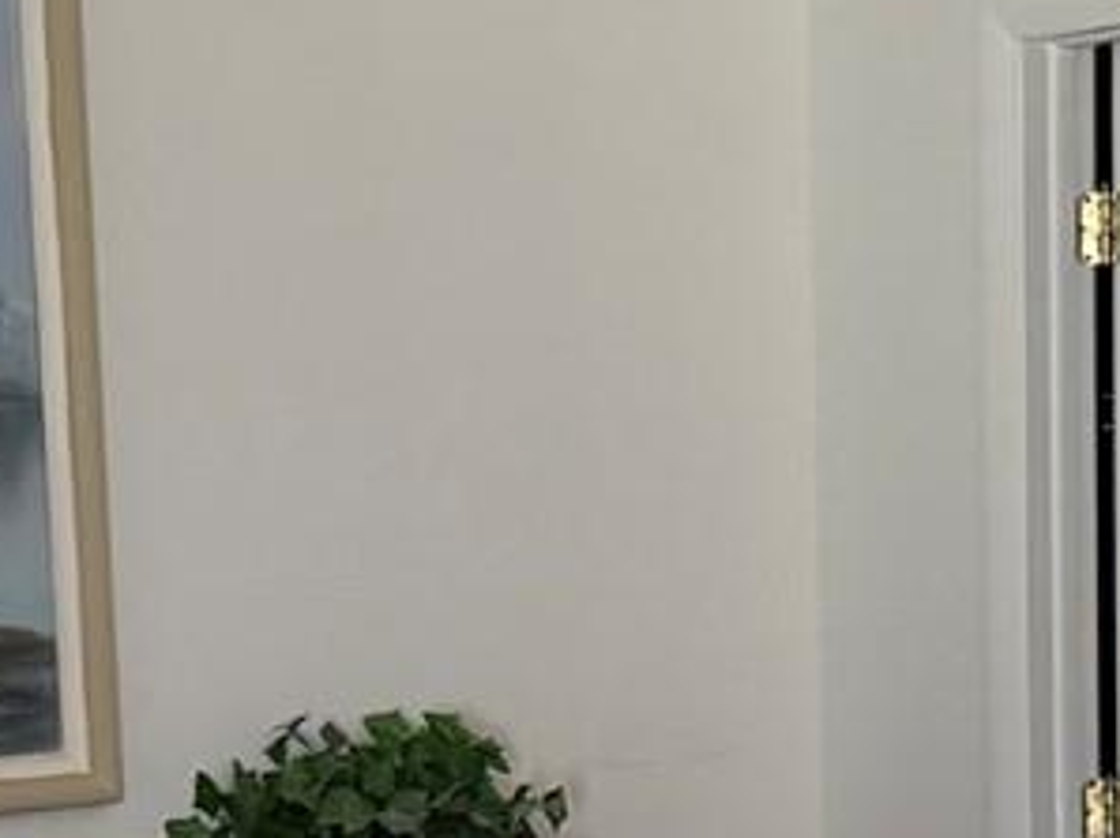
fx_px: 4170
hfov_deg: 15.3
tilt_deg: -7.4
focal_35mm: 129
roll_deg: +1.1
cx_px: 455
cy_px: 992
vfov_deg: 11.3
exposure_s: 1/40
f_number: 1.78
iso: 800
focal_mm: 6.76
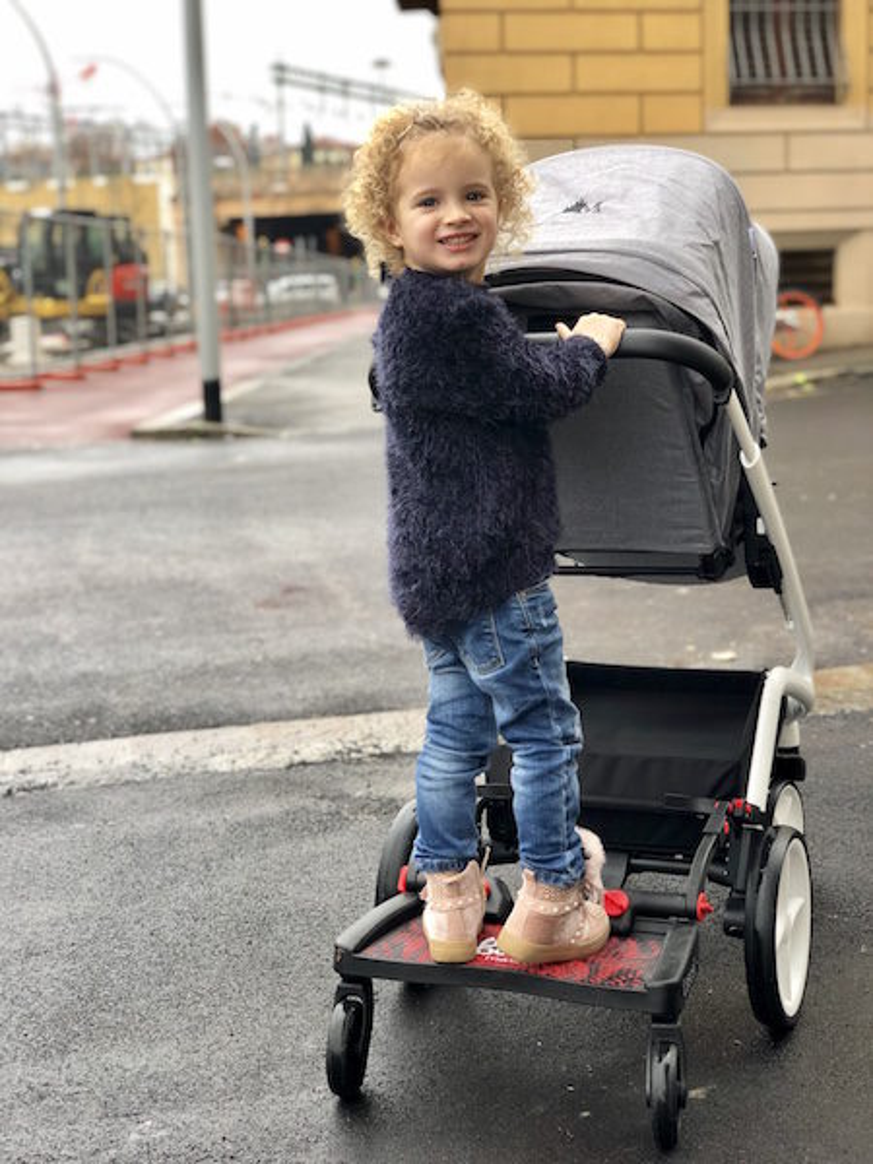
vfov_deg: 36.8
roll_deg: +1.2
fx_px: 1749
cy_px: 582
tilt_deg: -9.8
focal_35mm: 52
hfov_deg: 28.0
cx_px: 436
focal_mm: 6
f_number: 2.4
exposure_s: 1/50
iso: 20
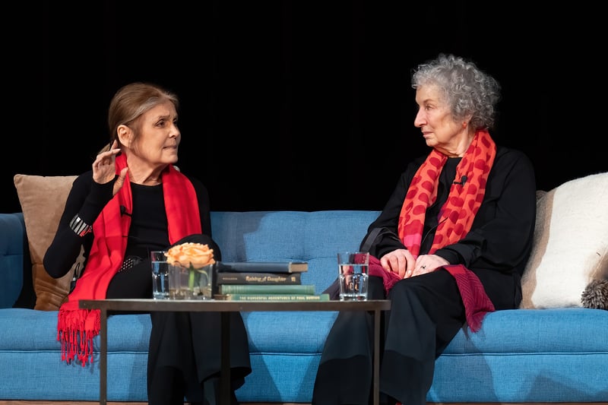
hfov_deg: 7.8
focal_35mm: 264
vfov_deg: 5.2
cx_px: 304
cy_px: 202
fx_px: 4457
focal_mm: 176
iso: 5000
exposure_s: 1/200
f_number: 4
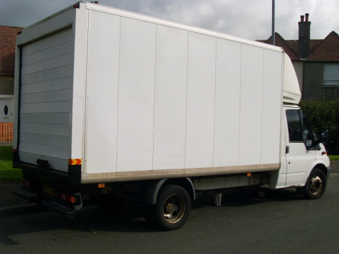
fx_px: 411
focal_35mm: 42
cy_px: 127
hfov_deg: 44.8
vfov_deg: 34.3
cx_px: 170
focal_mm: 7.1
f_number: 7.7
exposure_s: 1/350
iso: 80
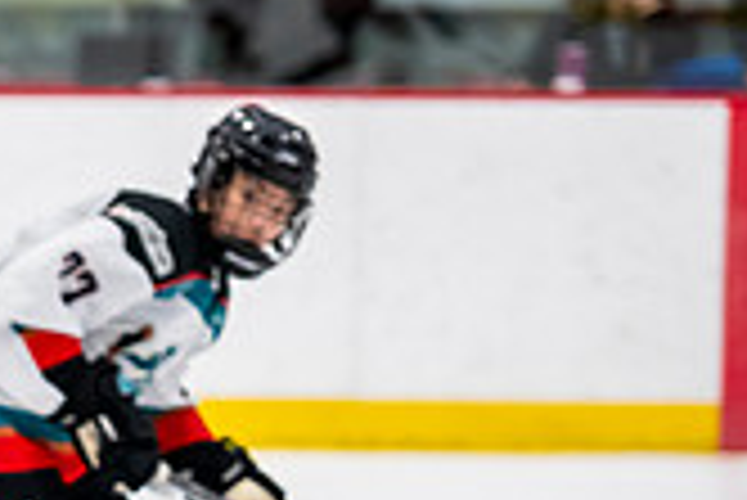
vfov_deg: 2.9
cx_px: -603
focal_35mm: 479
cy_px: 852
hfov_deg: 4.3
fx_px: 9948
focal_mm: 122
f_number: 3.2
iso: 1600
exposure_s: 1/800
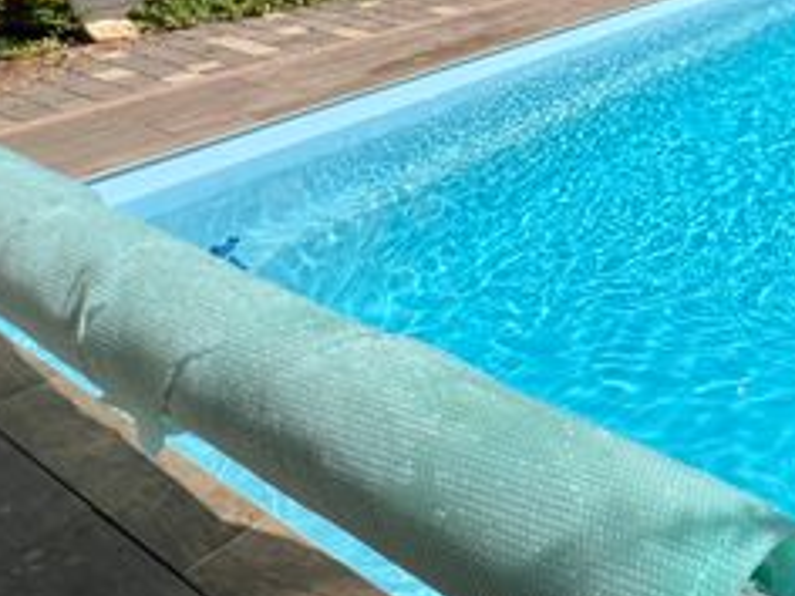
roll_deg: -0.4
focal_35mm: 33
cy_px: 84
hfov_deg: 38.0
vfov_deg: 40.4
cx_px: 994
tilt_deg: -23.5
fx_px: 758
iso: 32
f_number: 1.8
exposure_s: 1/2660
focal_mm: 1.57
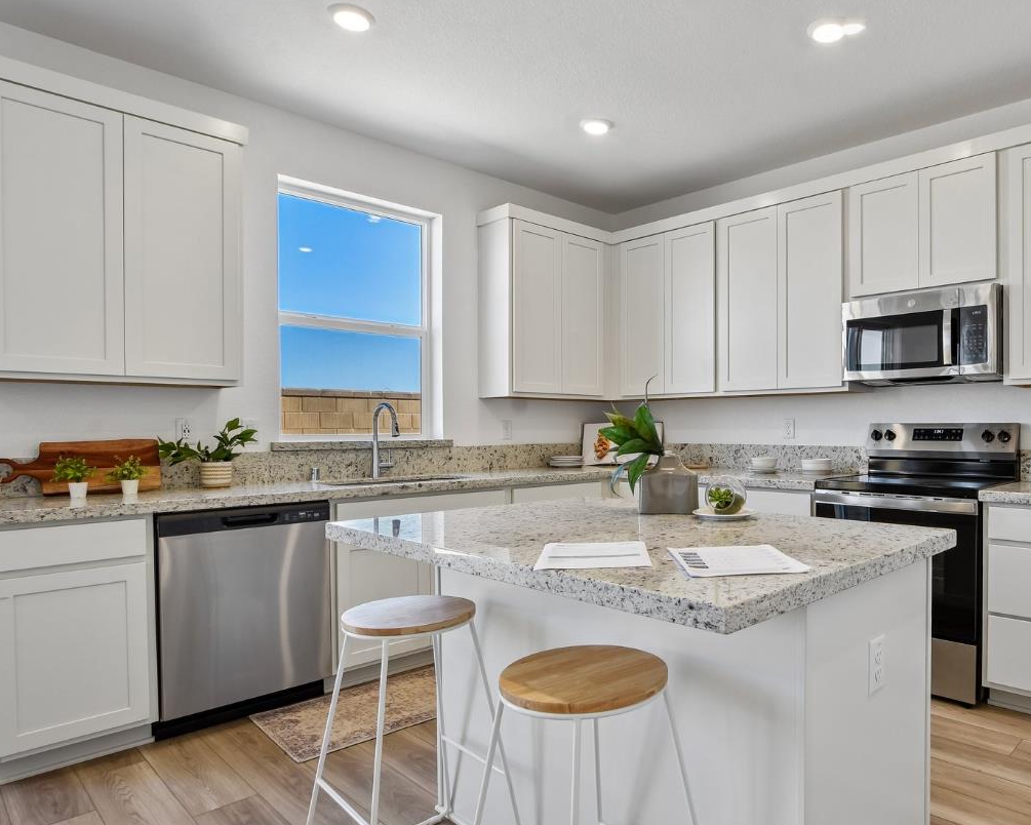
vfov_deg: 65.5
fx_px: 641
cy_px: 437
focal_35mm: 21
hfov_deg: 74.9
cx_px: 699
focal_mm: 10
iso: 100
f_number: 8
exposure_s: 1/20
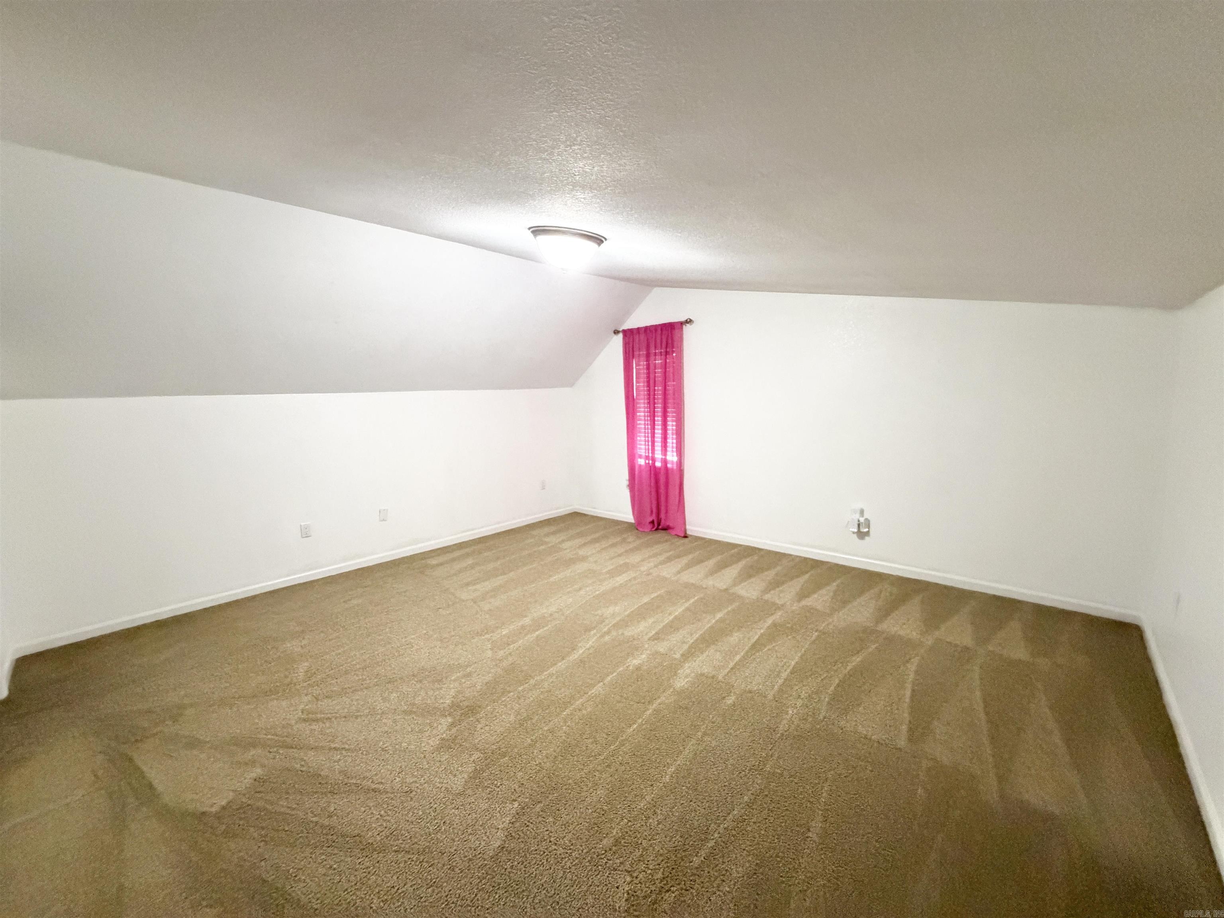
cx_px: 612
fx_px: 495
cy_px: 459
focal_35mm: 14
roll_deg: +1.8
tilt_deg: -8.1
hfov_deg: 102.1
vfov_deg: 85.7
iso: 1000
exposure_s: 1/60
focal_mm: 2.22
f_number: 2.2
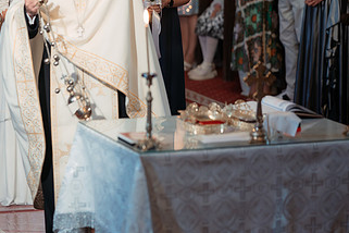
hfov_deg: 12.6
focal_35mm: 162
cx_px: 44
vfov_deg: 8.5
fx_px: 1570
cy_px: 65
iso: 1600
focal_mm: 85
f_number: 1.8
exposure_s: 1/200
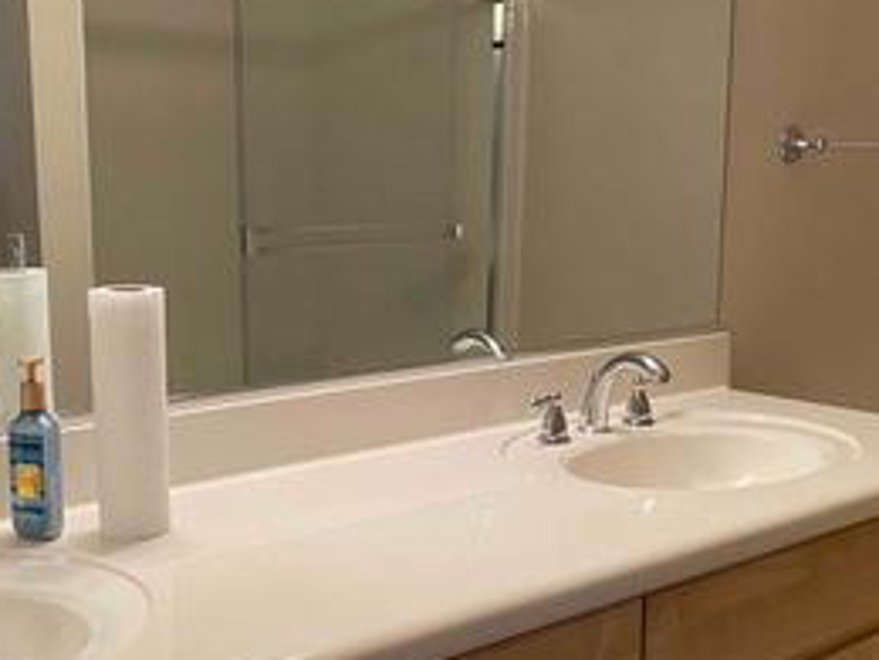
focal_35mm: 50
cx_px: 392
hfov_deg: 38.1
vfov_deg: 29.0
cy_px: 394
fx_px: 1270
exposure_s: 1/60
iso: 125
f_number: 1.8
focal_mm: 4.25
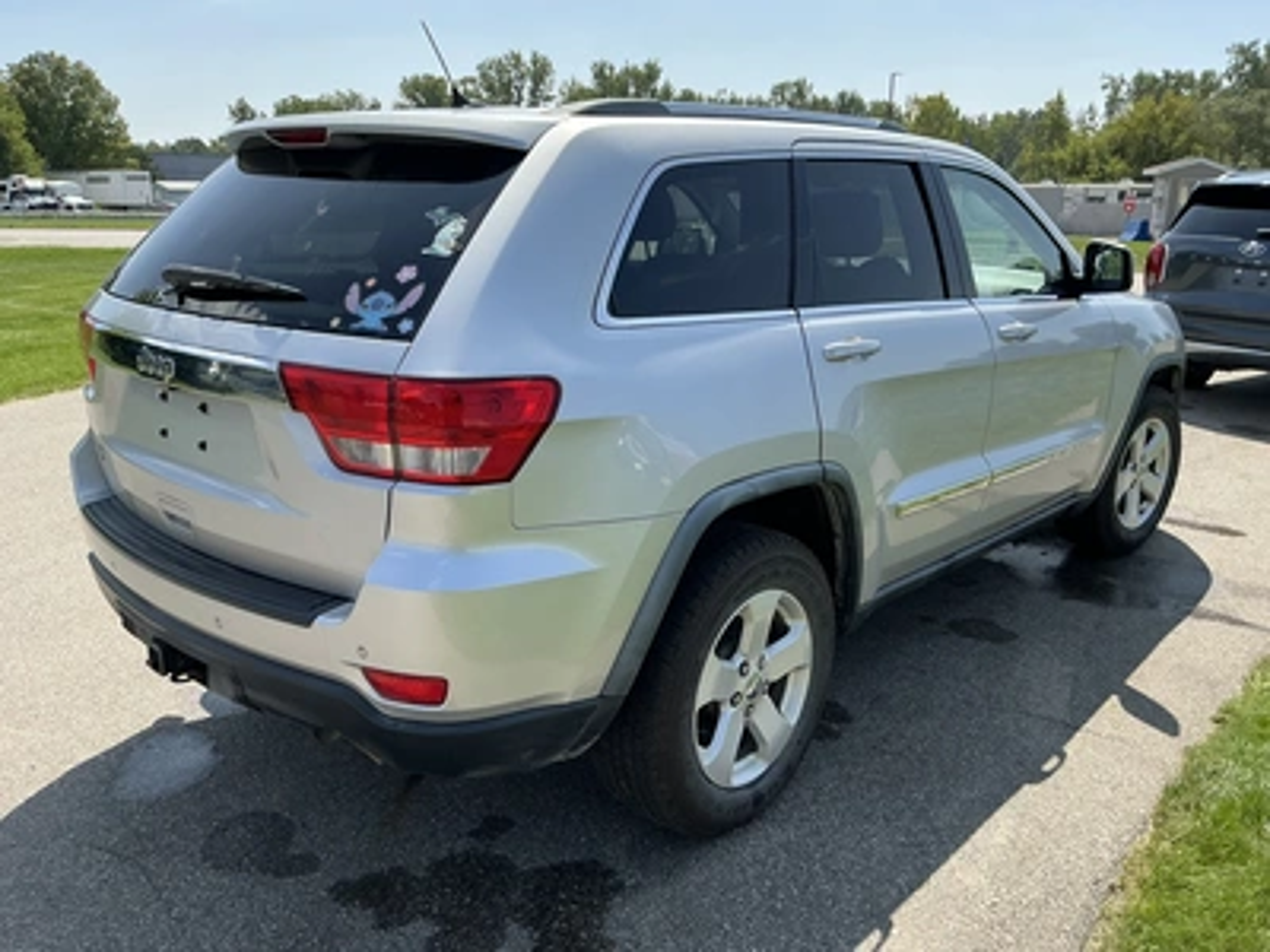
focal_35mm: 28
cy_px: 476
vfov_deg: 49.7
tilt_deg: -12.5
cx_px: 635
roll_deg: -0.4
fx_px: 1027
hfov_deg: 63.4
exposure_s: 1/1035
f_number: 1.8
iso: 25
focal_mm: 3
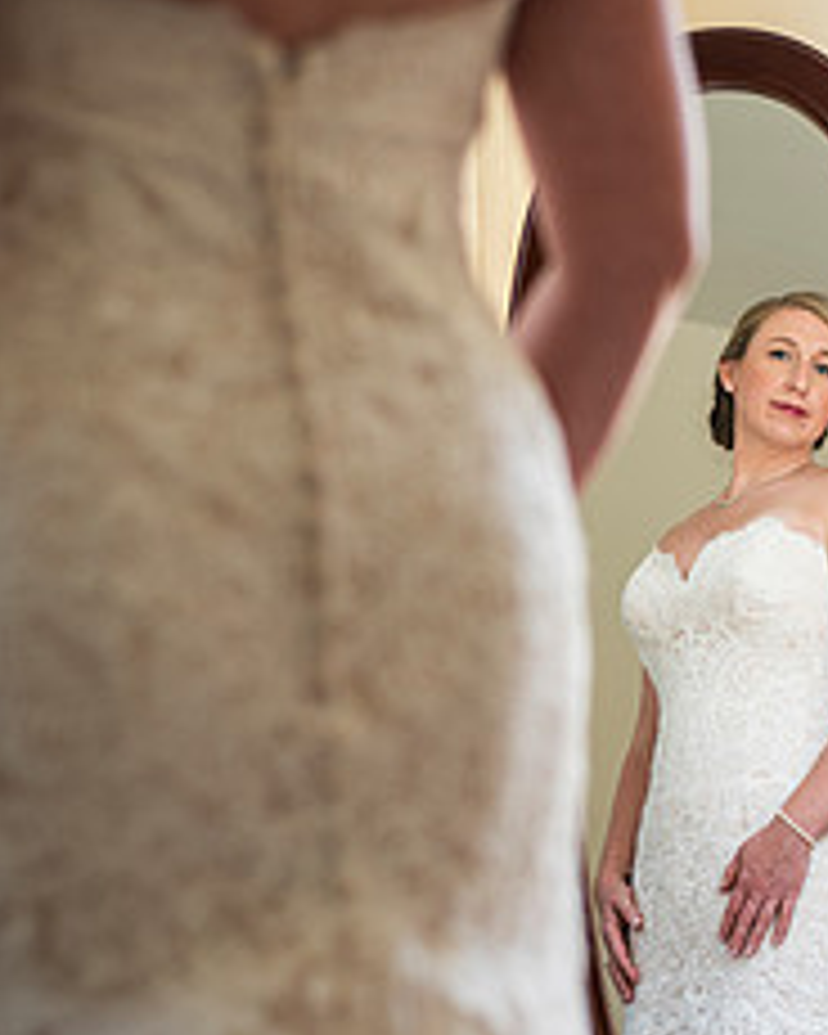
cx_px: 630
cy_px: 522
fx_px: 2818
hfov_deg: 16.6
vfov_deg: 20.8
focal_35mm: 92
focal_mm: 50
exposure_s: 1/800
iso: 640
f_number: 2.2
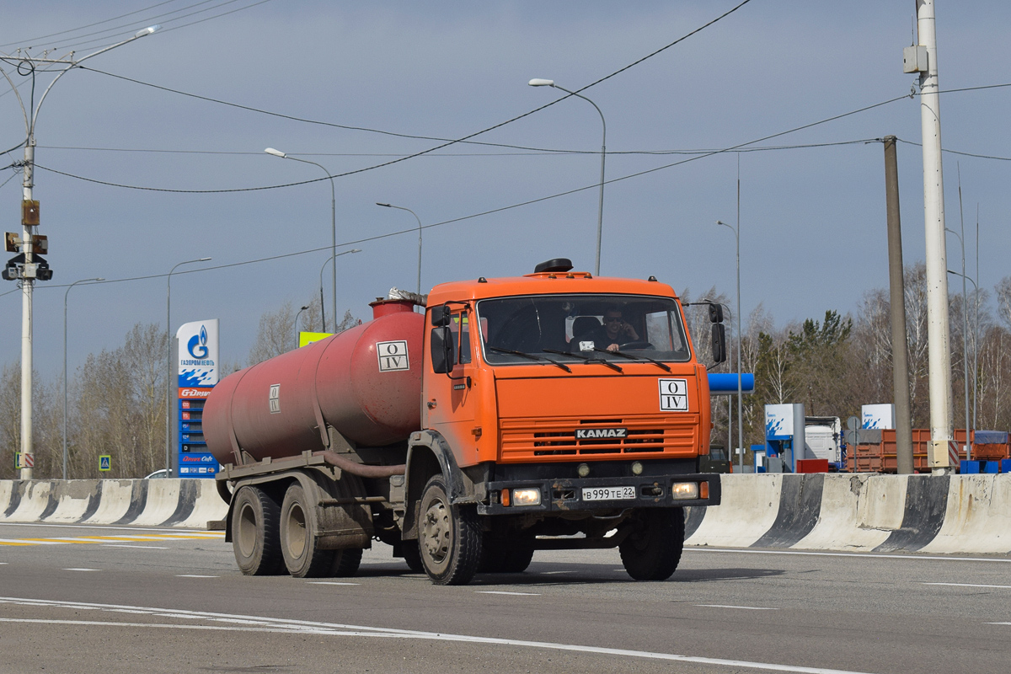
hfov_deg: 24.6
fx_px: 2317
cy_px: 337
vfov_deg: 16.6
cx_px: 506
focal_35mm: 82
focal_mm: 55
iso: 200
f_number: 8
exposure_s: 1/1600
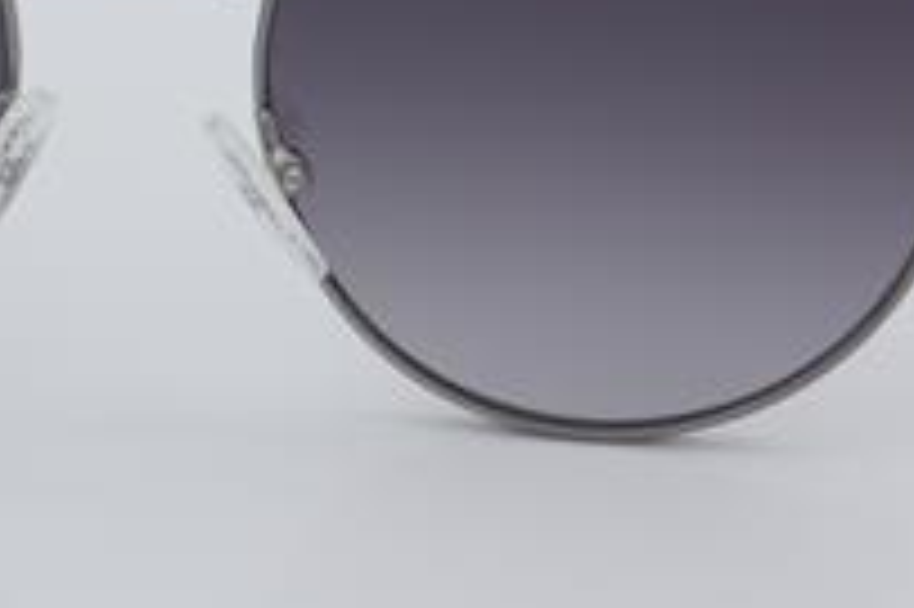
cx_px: 140
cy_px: 108
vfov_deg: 9.2
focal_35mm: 148
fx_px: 3754
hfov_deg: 13.8
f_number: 32
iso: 100
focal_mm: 50
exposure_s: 1/4
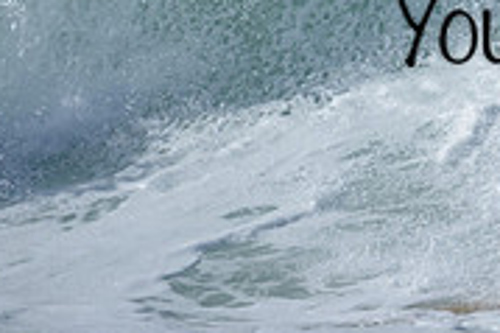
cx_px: 682
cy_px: -1
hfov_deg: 0.8
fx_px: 35994
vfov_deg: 0.5
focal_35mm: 2594
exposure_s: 1/2500
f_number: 6.3
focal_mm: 800
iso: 180
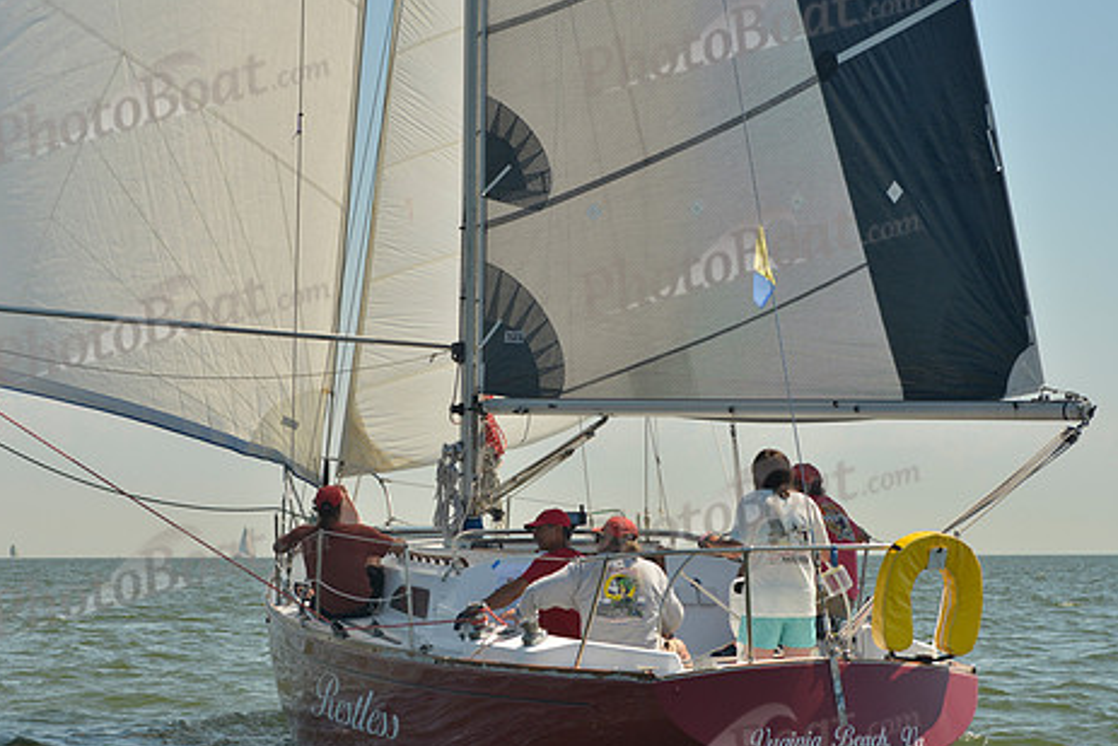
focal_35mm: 94
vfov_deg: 14.6
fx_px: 2920
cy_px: 416
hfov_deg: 21.7
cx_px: 456
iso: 200
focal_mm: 75
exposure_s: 1/800
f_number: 5
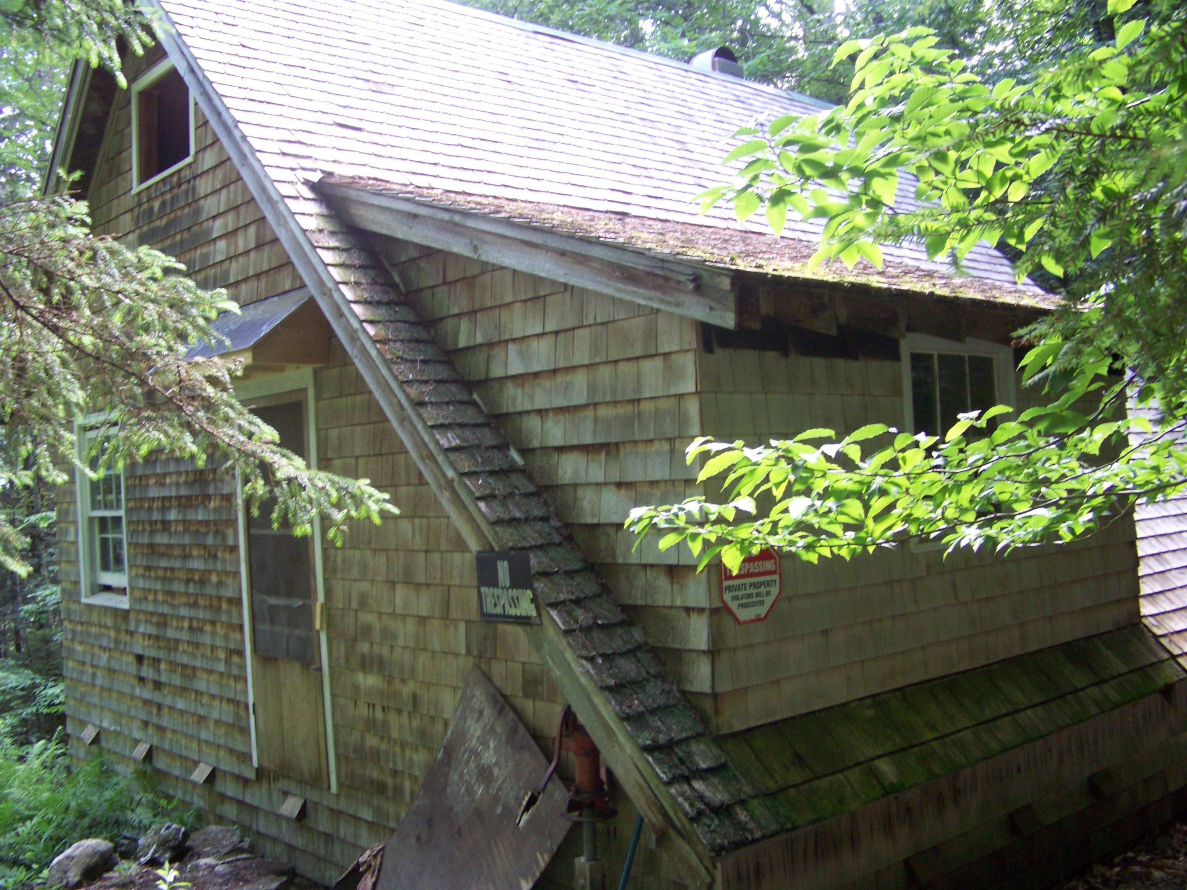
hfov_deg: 51.4
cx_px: 594
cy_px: 445
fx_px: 1234
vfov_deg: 39.7
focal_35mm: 36
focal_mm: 5.85
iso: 155
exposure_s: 1/30
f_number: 2.8
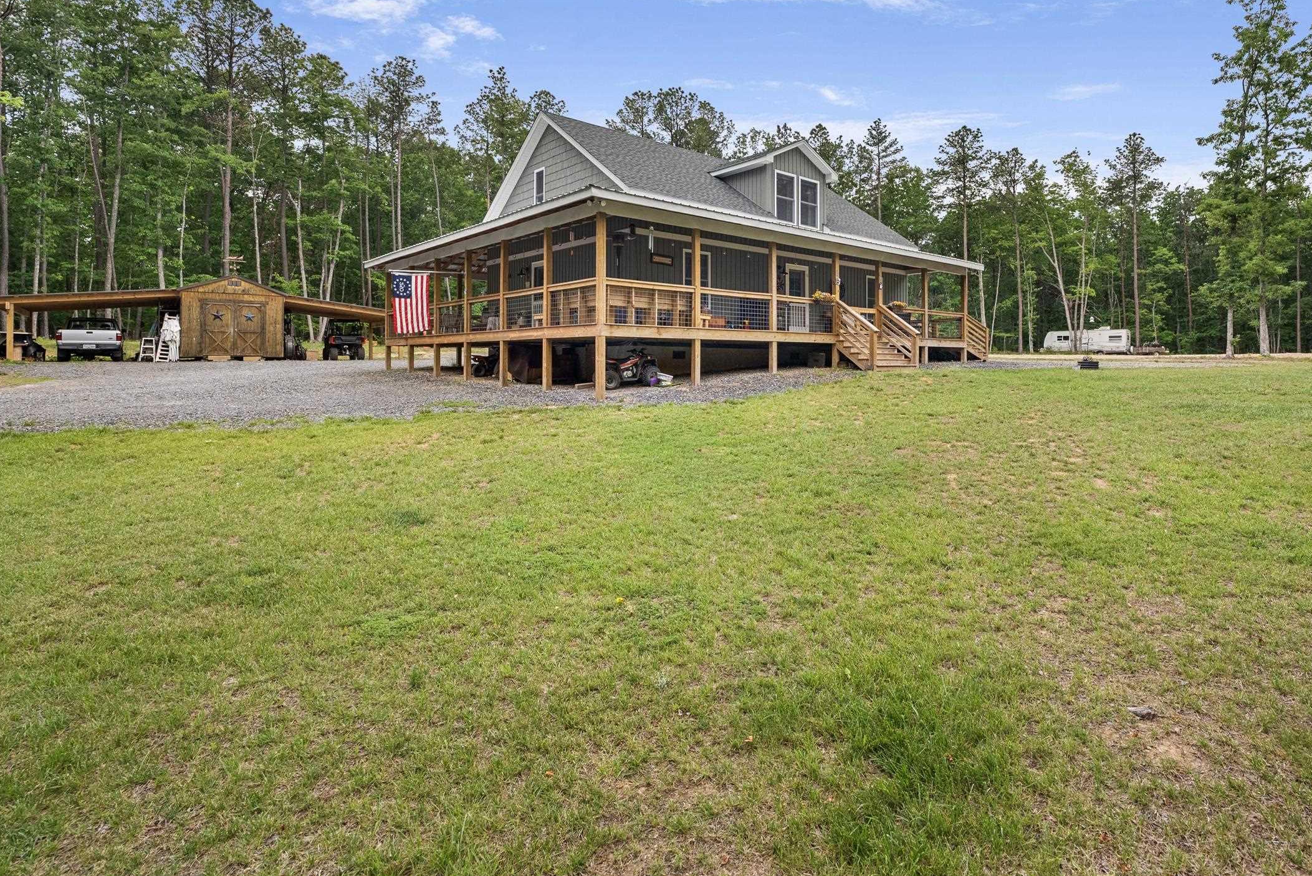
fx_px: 693
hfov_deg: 86.0
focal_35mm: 19
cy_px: 358
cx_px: 774
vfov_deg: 64.1
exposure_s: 1/125
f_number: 8
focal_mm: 16
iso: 800
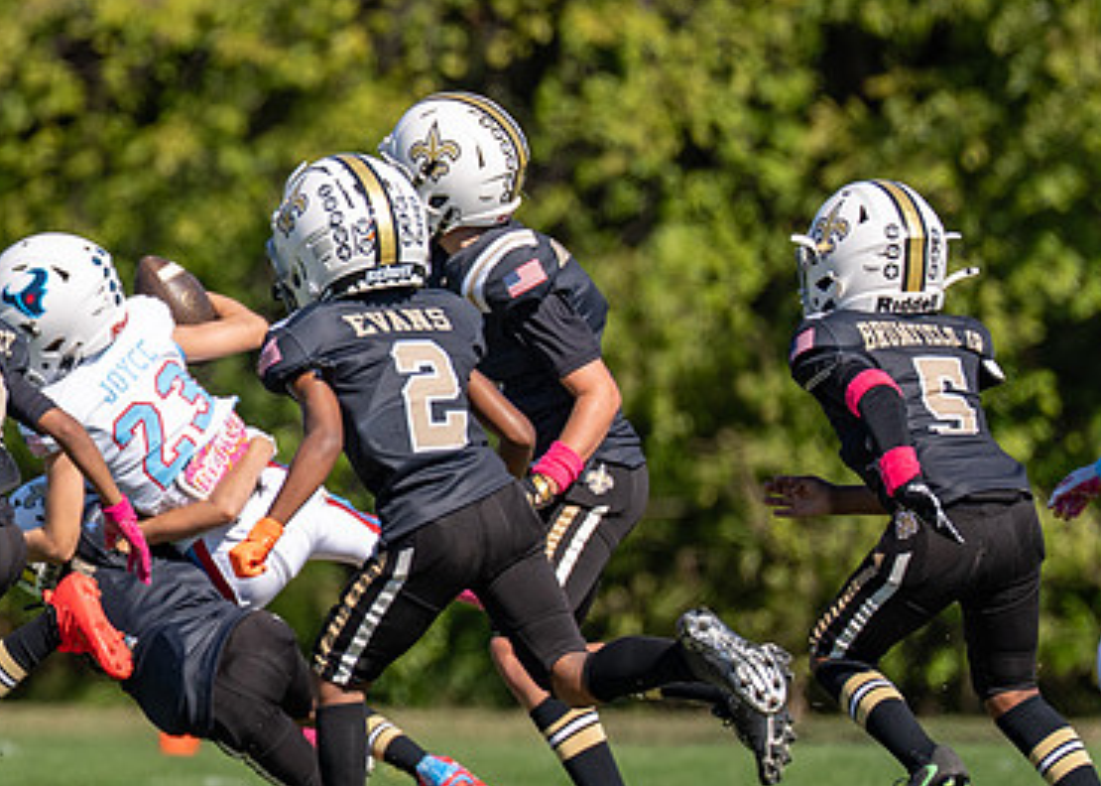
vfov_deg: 2.0
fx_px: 22443
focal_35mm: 718
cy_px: 421
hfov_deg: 2.8
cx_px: -10
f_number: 2.8
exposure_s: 1/2000
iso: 100
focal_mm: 200
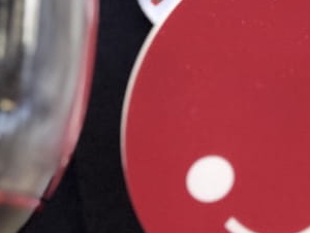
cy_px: -142
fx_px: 1148
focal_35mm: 128
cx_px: 308
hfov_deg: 15.1
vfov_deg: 11.1
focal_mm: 2.87
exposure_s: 1/33
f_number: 2.2
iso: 80
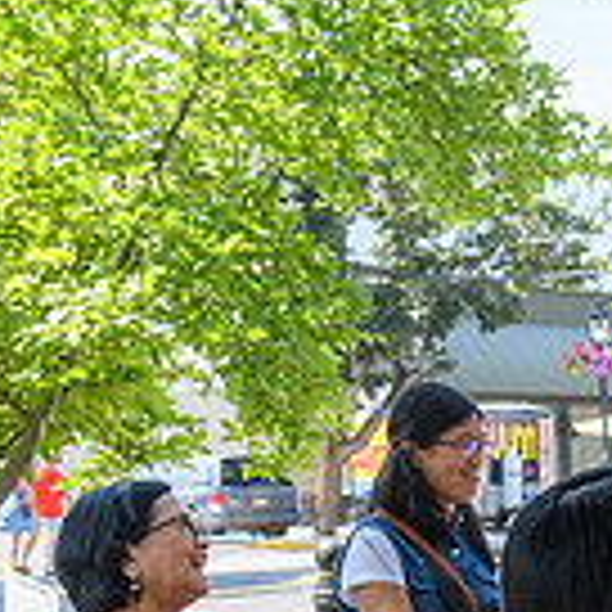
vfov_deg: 16.9
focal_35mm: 101
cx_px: 1159
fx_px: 2020
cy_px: 587
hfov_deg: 14.7
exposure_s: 1/200
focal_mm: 24
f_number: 8
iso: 250
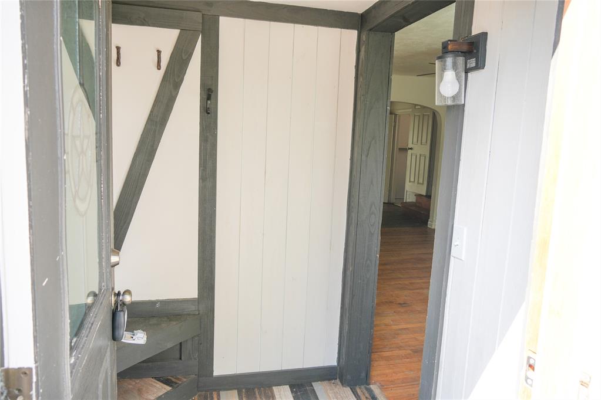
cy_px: 200
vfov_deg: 47.9
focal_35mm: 27
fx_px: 451
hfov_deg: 67.4
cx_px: 300
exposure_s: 1/80
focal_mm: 18
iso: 100
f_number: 4.5
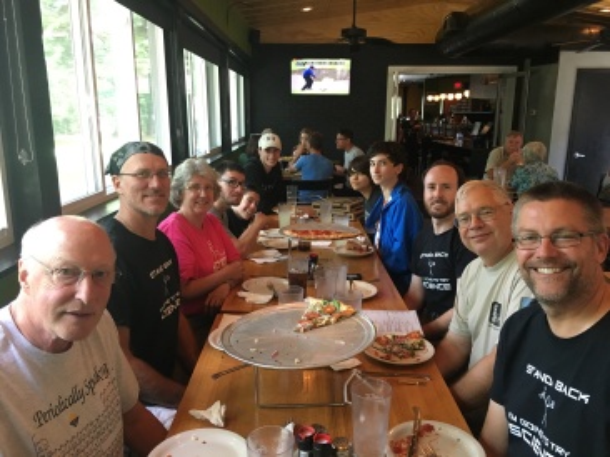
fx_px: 511
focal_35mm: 29
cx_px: 305
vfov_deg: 48.2
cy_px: 228
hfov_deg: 61.7
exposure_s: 1/30
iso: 160
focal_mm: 4.15
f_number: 2.2
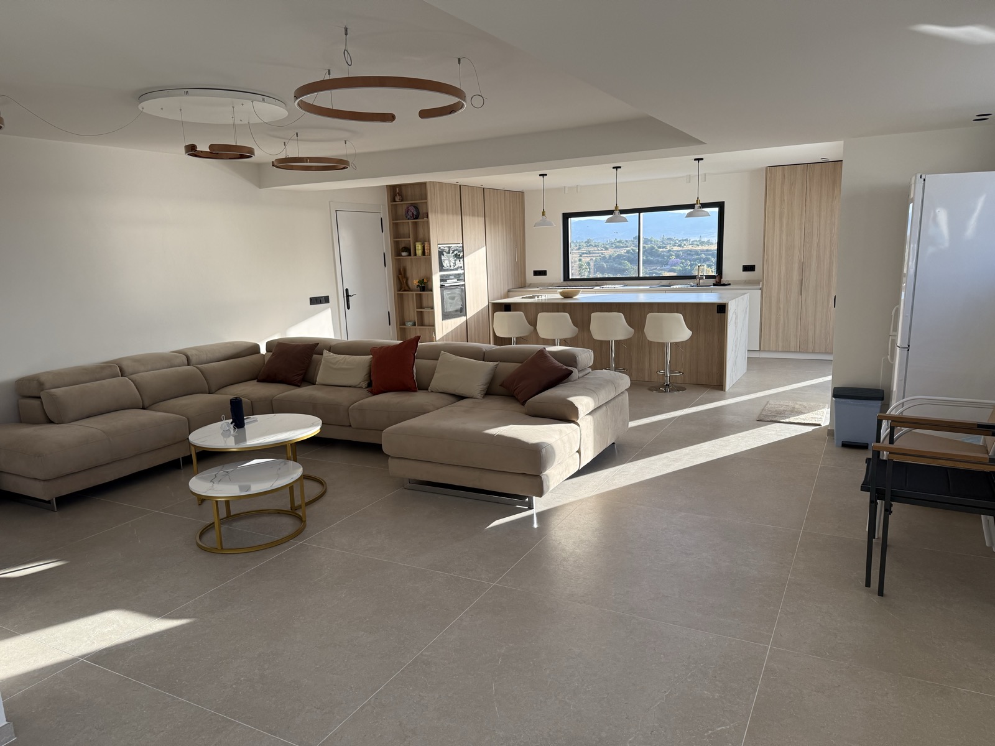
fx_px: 690
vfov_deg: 56.8
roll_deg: +2.5
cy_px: 373
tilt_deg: -9.9
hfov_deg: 71.6
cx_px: 498
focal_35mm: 24
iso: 100
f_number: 1.78
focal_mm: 6.76
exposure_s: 1/438
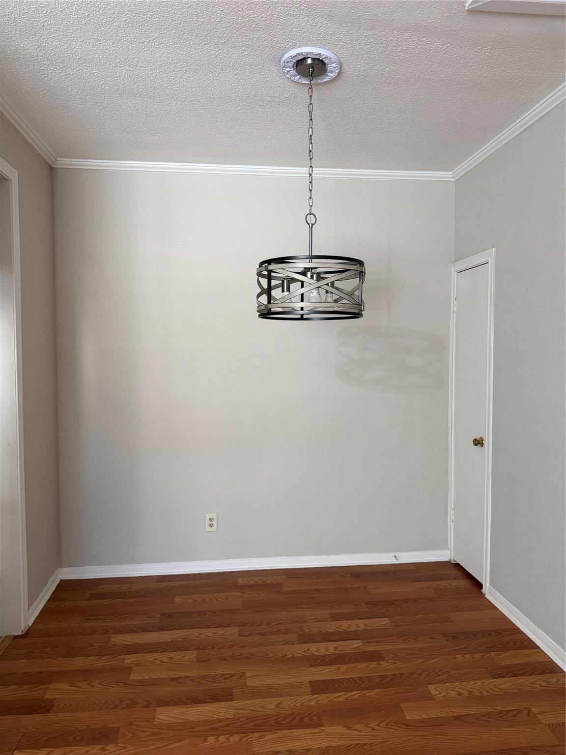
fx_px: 523
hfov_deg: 56.8
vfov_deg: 71.6
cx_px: 283
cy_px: 378
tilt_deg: -1.2
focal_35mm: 24
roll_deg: +1.1
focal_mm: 6.76
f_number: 1.78
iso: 250
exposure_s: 1/60
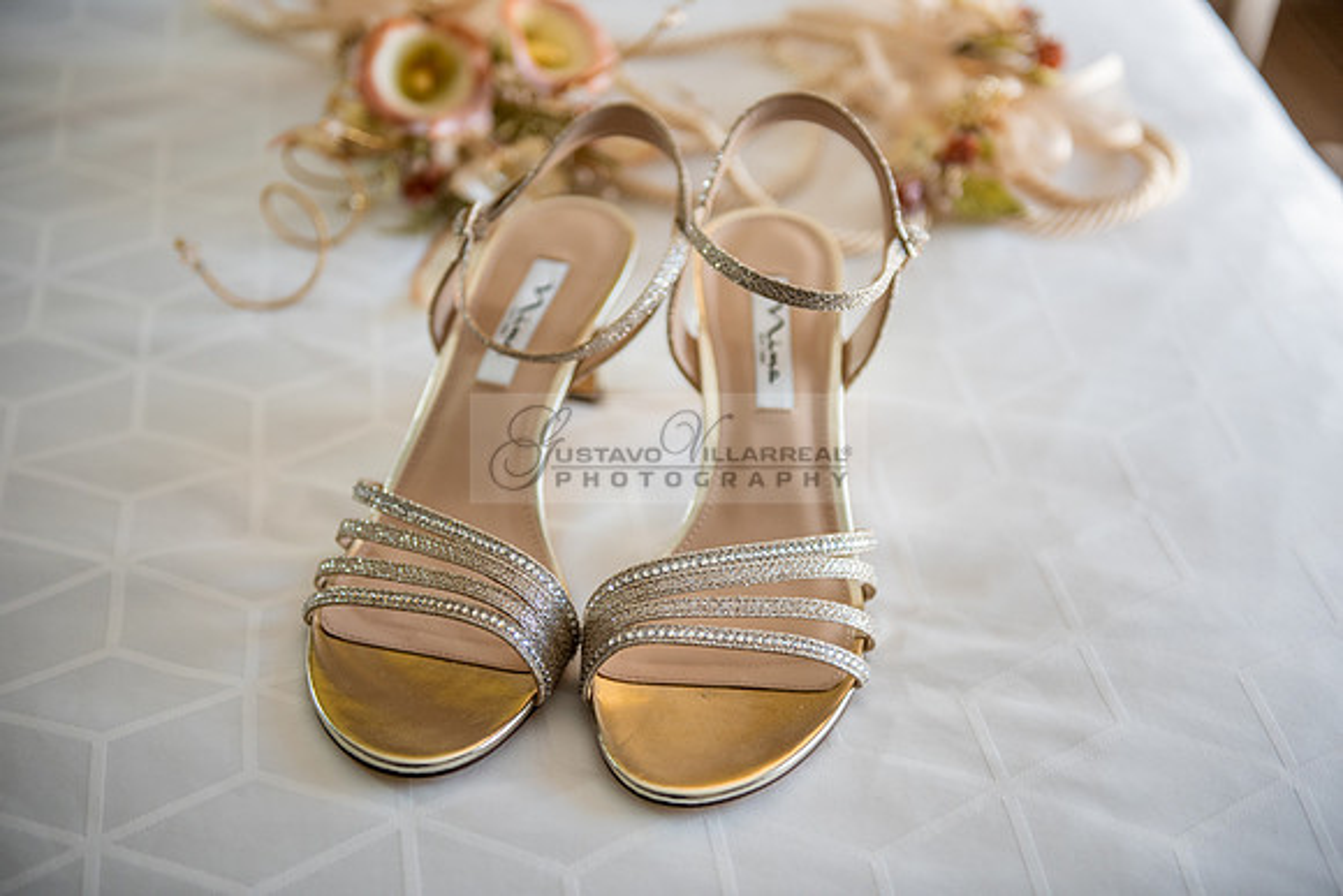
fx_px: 2090
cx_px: 672
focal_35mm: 56
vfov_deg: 24.2
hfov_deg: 35.6
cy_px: 448
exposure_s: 1/320
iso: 500
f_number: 2.8
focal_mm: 56
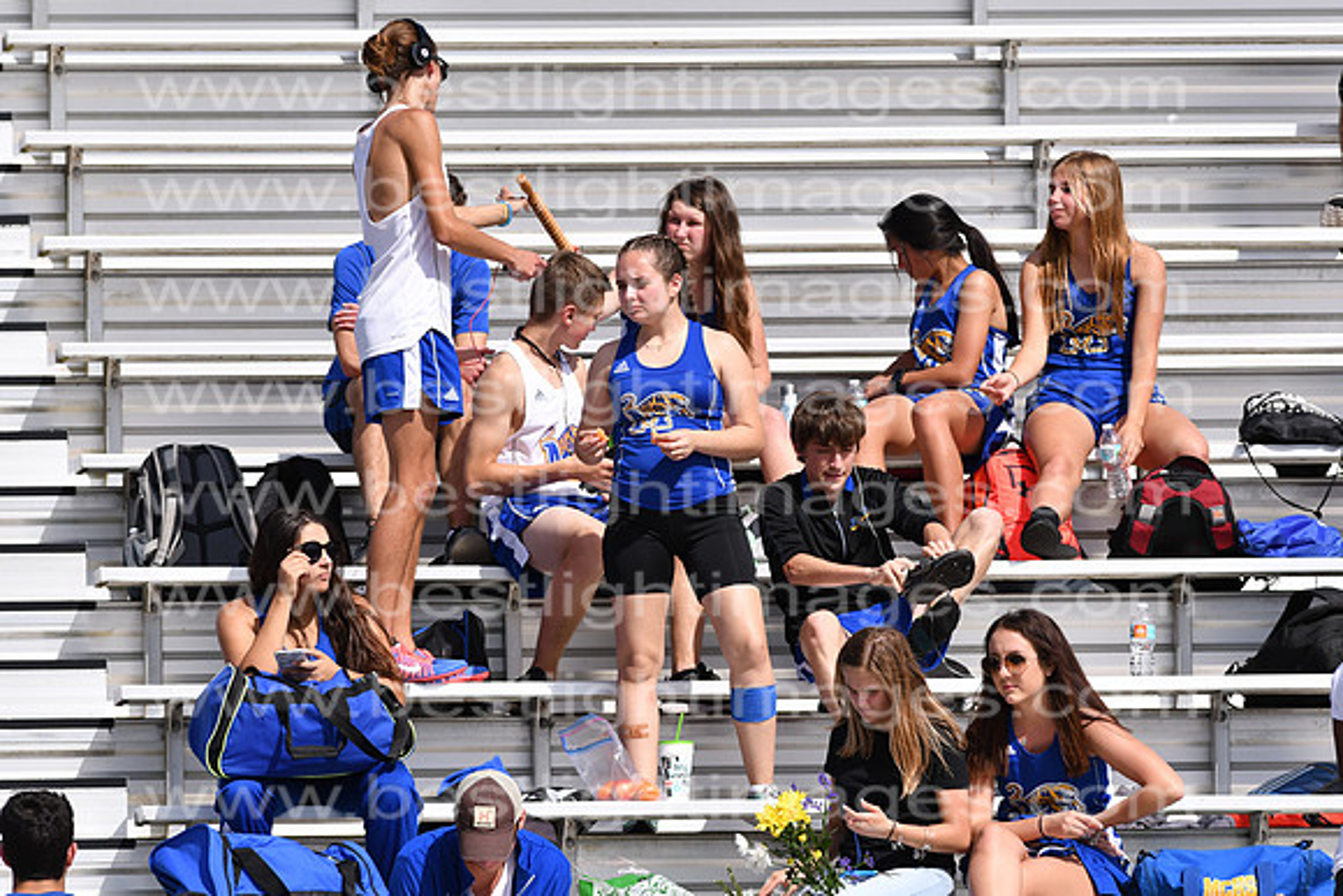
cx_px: 672
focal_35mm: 450
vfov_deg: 3.1
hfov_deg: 4.6
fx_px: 16791
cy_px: 448
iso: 100
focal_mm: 300
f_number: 4
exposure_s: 1/2000
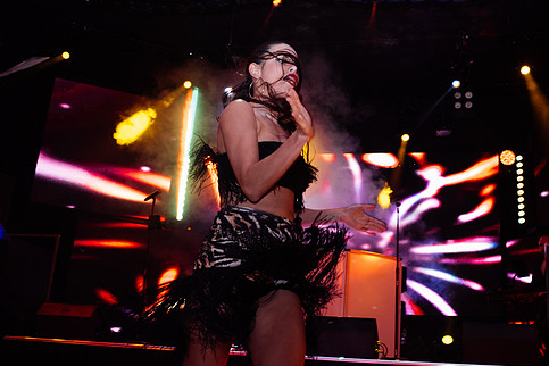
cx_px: 311
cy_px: 187
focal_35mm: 42
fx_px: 640
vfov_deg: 31.9
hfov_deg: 46.3
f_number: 4.5
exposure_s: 1/200
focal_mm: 35
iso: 1600
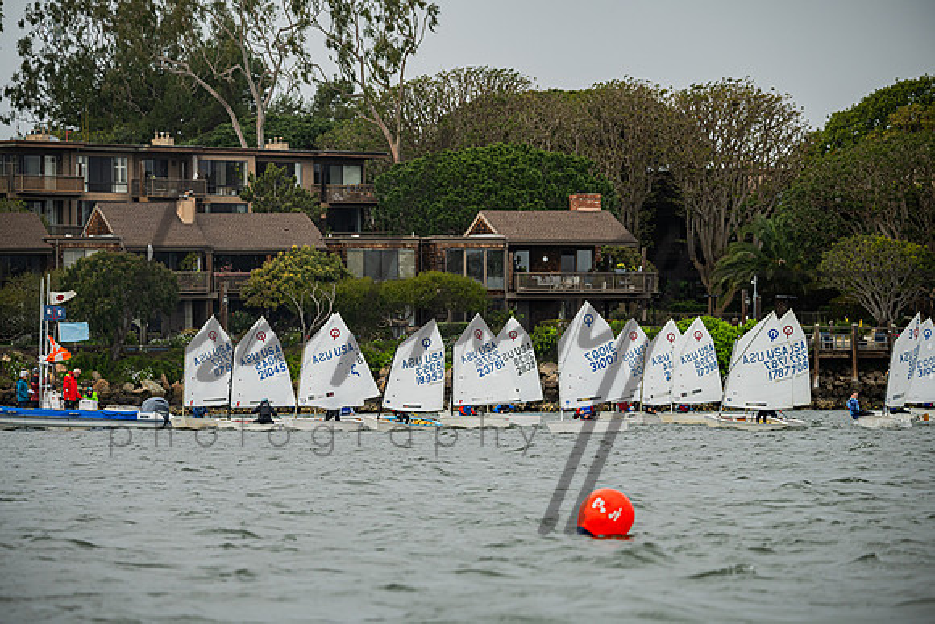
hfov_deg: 10.8
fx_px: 4952
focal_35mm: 191
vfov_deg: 7.2
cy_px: 312
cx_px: 460
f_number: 5
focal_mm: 185
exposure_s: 1/2000
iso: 320
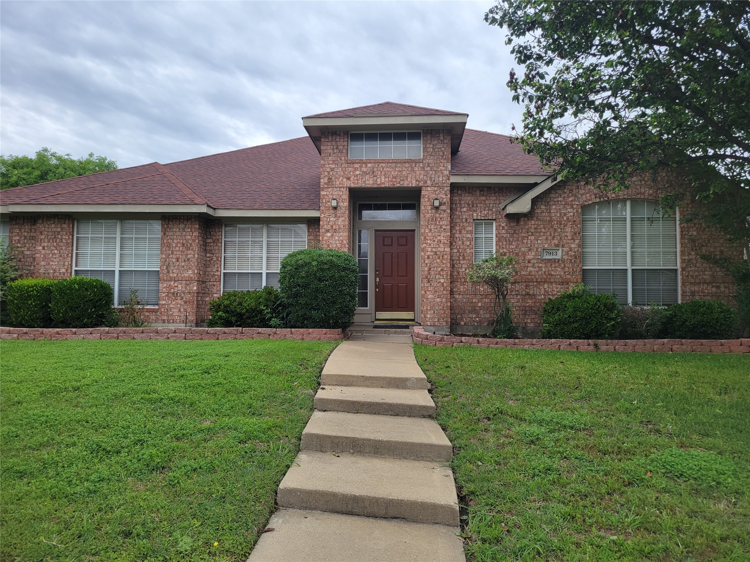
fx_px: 563
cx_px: 375
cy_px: 281
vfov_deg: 53.1
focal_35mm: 26
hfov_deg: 67.3
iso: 40
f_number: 1.8
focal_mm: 5.4
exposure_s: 1/640
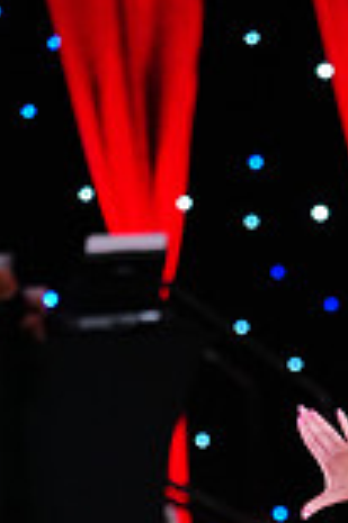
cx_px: 529
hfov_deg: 2.6
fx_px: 7687
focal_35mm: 529
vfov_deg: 3.9
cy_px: 729
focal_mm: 141
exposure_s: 1/320
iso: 2500
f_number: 2.8
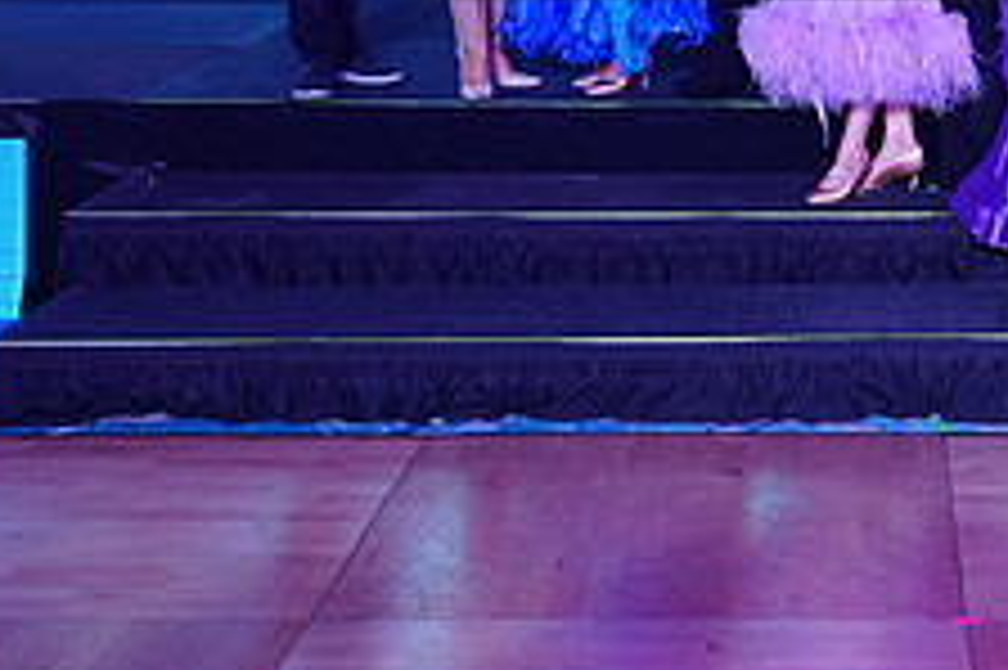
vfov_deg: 15.8
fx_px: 2322
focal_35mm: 83
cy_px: -119
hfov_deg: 23.9
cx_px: 896
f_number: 4
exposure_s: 1/500
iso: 2000
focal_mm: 32
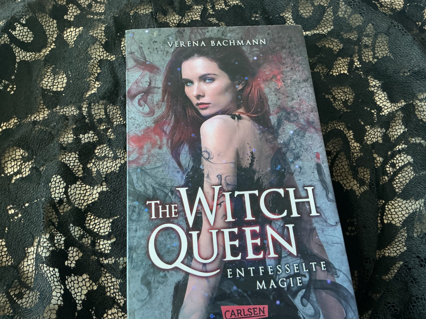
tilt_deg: -70.8
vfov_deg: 48.2
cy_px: 160
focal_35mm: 29
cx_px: 213
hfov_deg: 61.7
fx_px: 357
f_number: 1.8
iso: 125
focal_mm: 3
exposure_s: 1/60
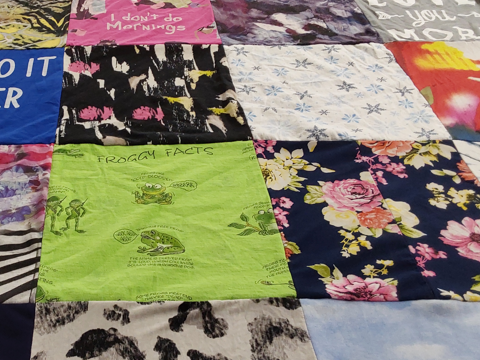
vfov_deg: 32.9
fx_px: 610
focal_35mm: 44
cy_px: 181
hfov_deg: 41.6
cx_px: 117
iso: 100
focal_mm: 2.91
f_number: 1.9
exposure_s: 1/60
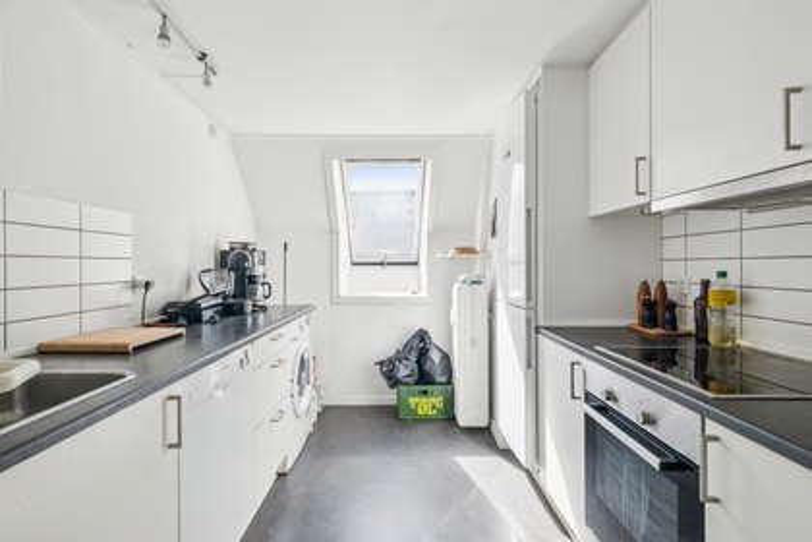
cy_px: 271
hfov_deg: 93.3
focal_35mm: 17
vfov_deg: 70.4
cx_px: 406
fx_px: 383
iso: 500
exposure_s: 1/60
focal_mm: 11.5
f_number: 8
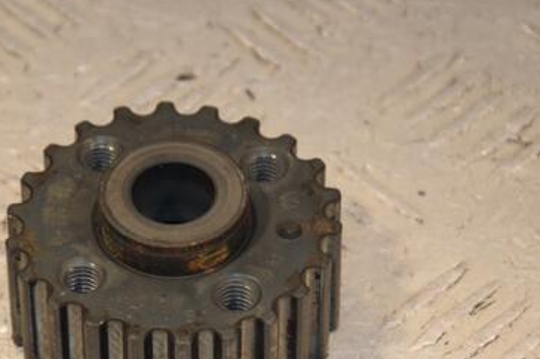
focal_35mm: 260
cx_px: 151
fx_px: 3894
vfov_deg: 5.3
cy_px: 251
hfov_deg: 7.9
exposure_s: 1/200
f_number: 7.1
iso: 800
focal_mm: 105
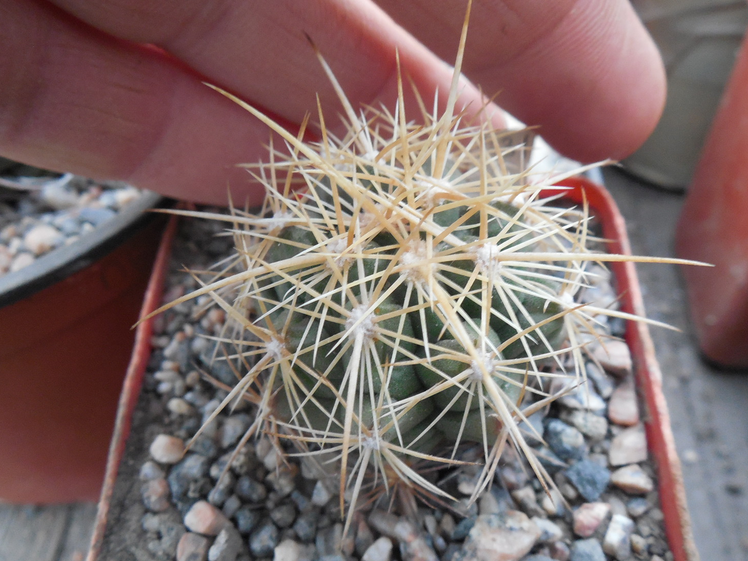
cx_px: 365
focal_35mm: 34
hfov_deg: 54.0
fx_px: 735
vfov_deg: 41.8
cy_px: 299
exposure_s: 1/8
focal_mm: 5.6
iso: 500
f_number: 3.6
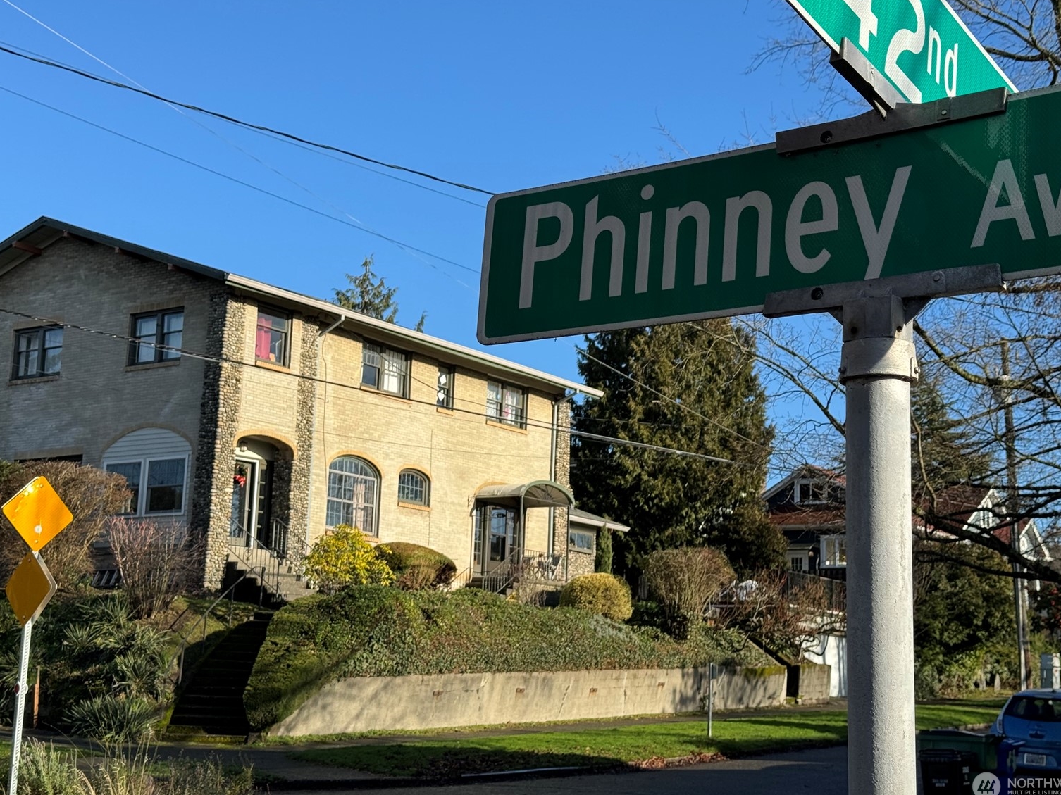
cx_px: 547
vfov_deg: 28.6
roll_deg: -1.5
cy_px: 397
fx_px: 1563
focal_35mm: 51
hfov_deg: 37.5
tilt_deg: +9.5
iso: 64
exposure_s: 1/2959
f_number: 1.78
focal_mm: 6.86
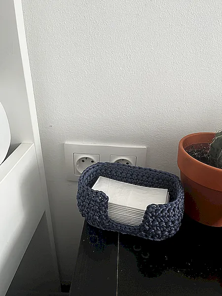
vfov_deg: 67.3
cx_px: 111
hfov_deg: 53.1
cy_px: 148
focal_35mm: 26
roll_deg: -2.1
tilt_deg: -28.6
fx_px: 222
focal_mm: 5.1
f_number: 1.6
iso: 125
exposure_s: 1/60
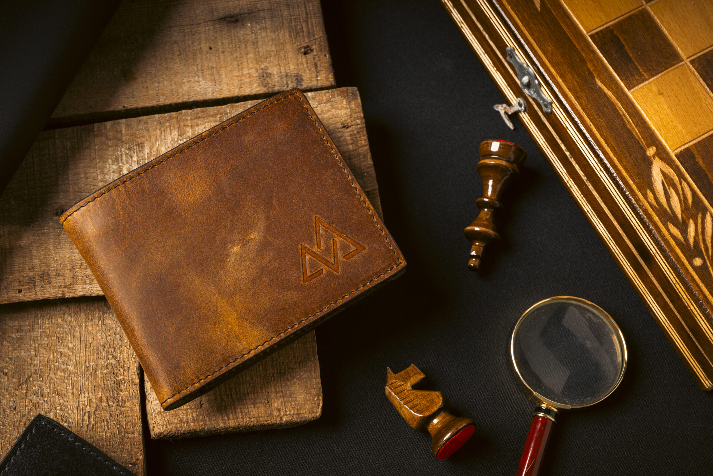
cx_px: 330
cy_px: 236
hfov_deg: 36.8
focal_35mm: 54
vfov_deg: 25.1
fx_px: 1070
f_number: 10
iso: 125
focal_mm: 50
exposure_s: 1/200
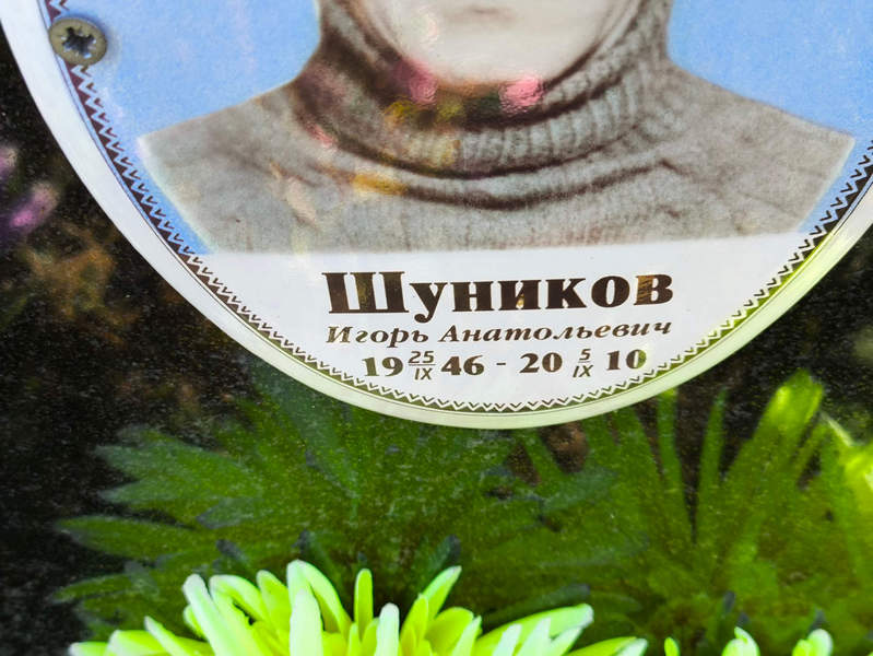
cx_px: 436
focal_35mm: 50
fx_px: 1262
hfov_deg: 38.2
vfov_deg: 29.1
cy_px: 328
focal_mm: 4.71
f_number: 1.7
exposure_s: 1/111
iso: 50
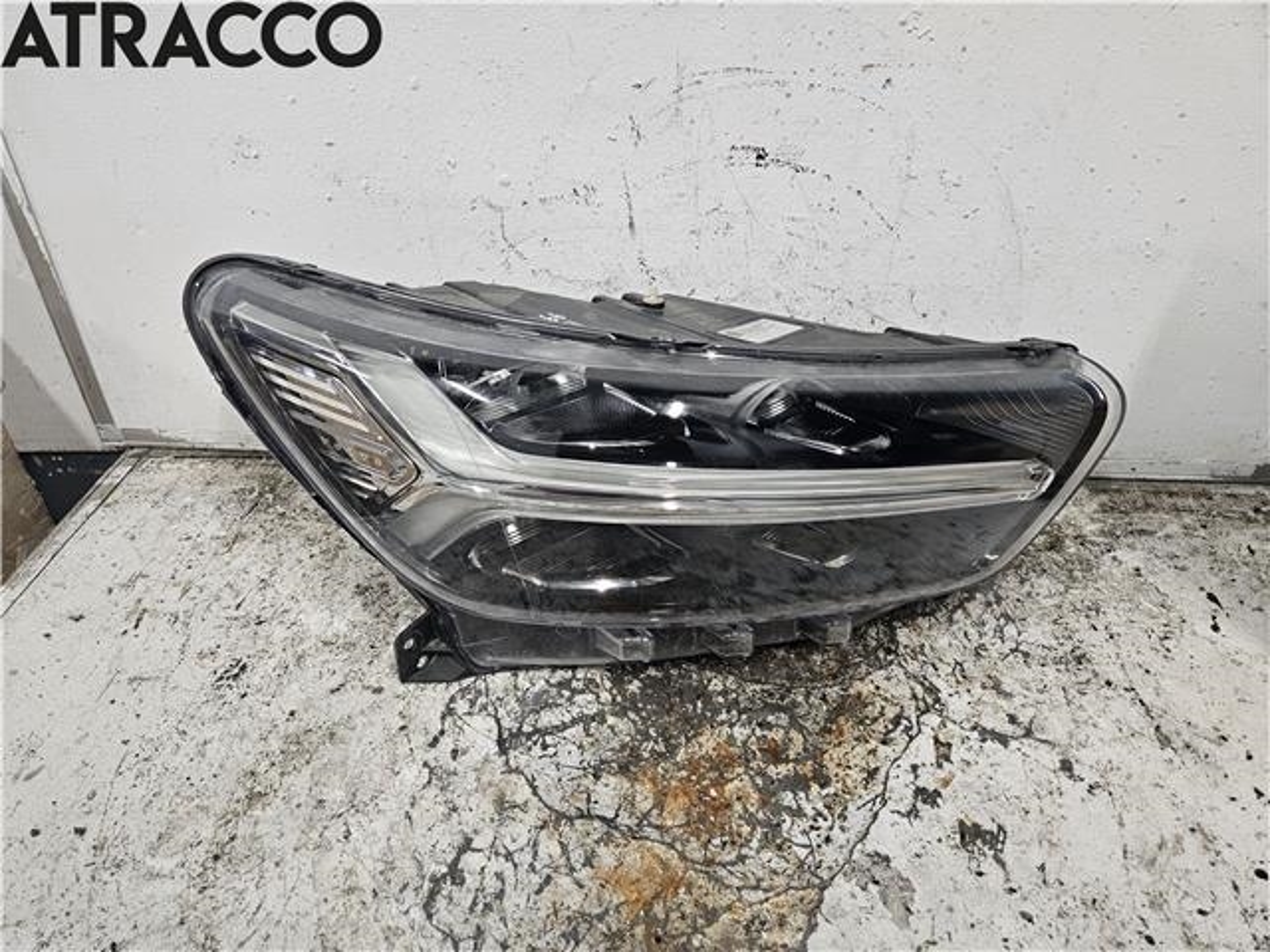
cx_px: 635
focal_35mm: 23
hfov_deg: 73.9
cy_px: 476
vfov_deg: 58.9
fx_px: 844
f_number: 1.8
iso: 320
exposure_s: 1/100
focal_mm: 5.4
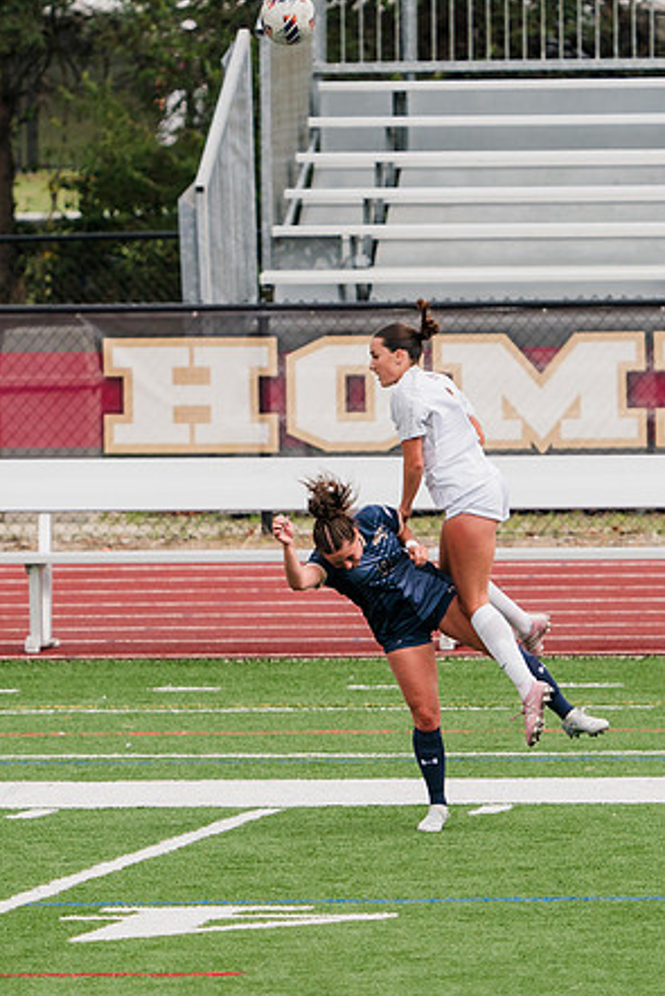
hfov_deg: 2.0
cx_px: 325
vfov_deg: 3.0
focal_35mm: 685
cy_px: 597
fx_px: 18964
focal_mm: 371
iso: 500
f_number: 6.3
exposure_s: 1/1600
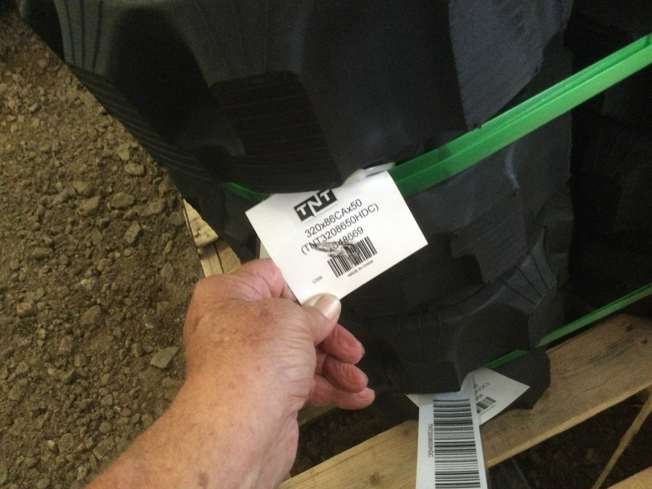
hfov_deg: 58.4
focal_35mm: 31
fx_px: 584
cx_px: 326
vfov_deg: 45.4
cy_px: 244
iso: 320
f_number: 2.4
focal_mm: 3.3
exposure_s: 1/15
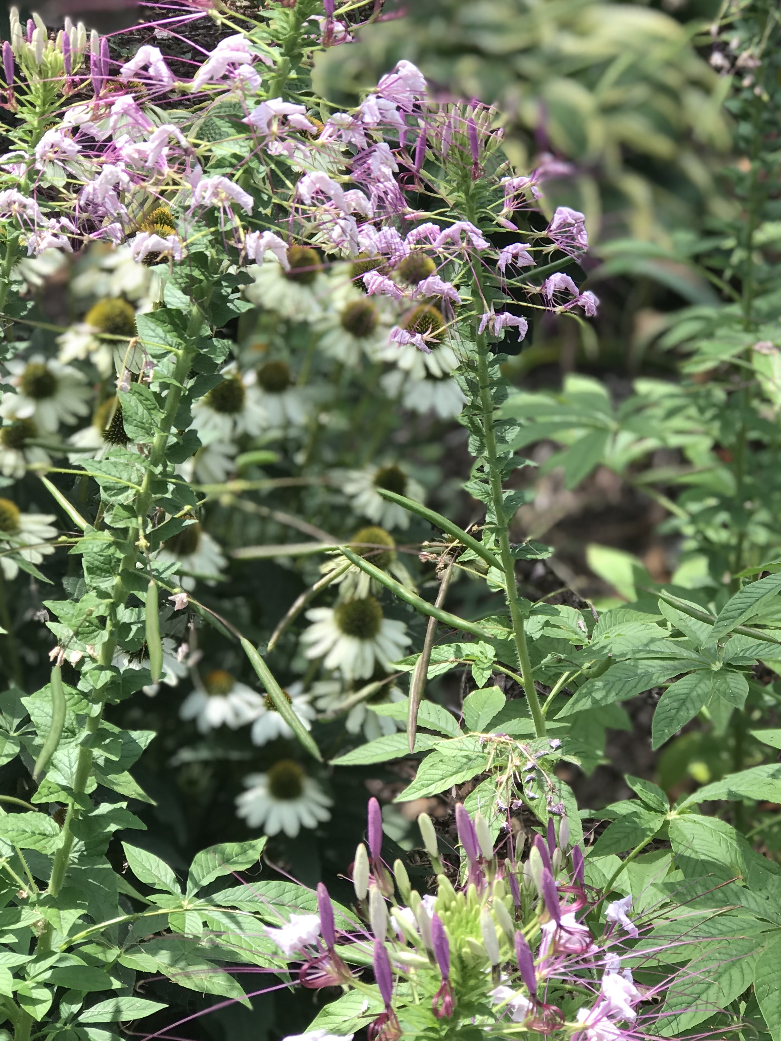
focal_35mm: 90
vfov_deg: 21.8
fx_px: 2708
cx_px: 549
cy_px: 438
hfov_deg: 16.4
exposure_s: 1/220
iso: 20
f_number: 2.8
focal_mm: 6.6
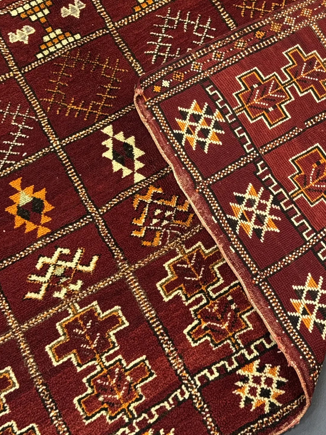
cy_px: 68
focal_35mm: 85
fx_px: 1068
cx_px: 224
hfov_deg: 17.3
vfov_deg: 22.6
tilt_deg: -58.1
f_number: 1.78
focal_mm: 6.76
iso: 250
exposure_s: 1/33
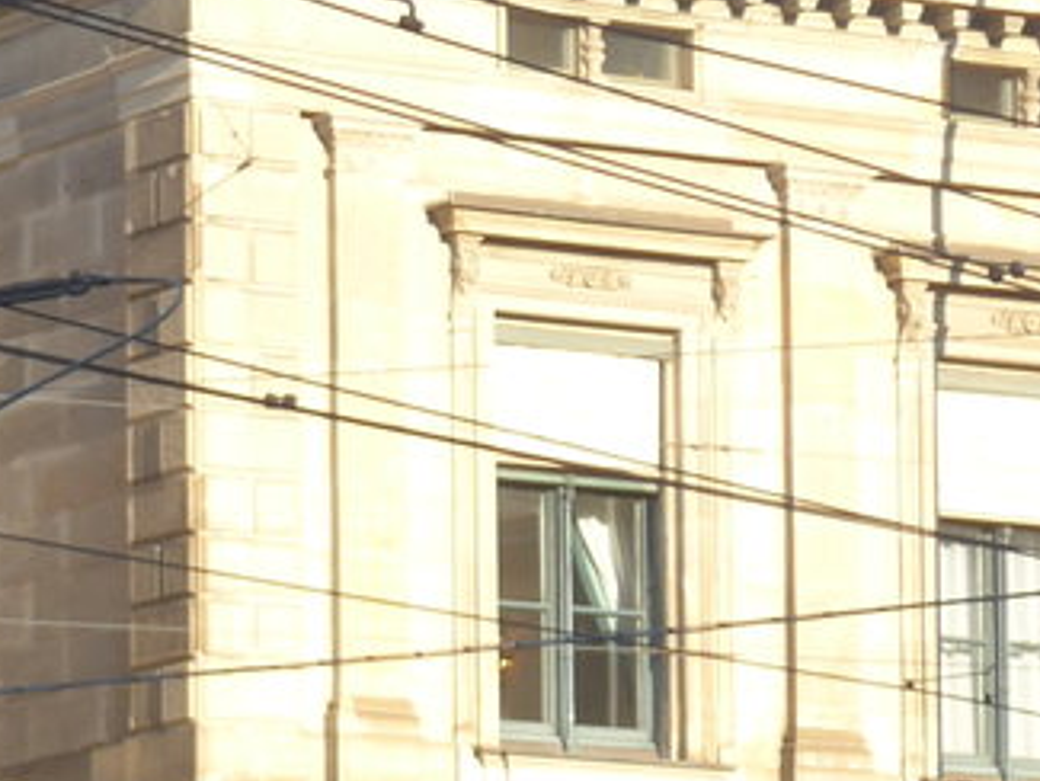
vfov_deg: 5.0
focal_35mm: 295
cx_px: -662
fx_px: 8866
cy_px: 1287
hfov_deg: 6.6
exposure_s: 1/160
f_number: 4.4
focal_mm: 16
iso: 80
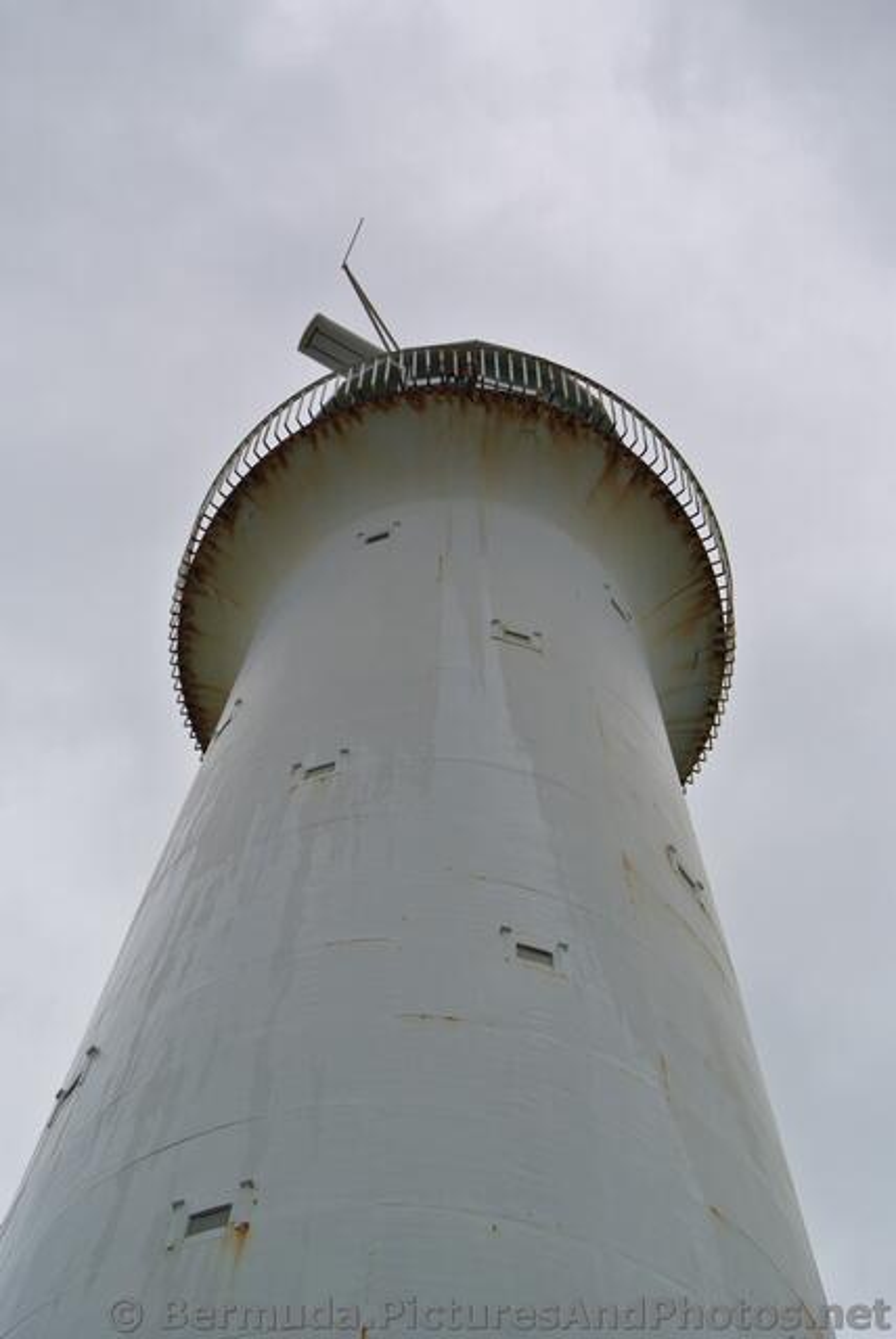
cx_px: 448
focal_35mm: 81
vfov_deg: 25.0
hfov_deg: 16.9
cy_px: 670
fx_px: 3017
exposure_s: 1/320
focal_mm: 30
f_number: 5.6
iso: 100
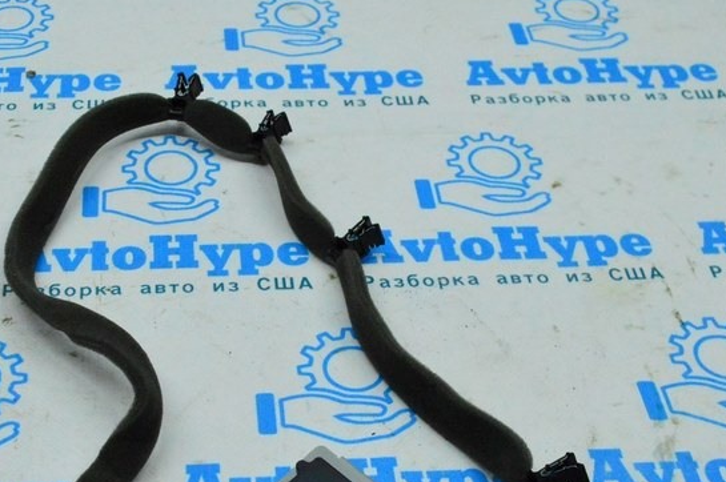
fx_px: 1249
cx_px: 202
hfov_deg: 32.0
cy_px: 358
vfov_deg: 21.7
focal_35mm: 62
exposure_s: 1/800
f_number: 6.3
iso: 6400
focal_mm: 22
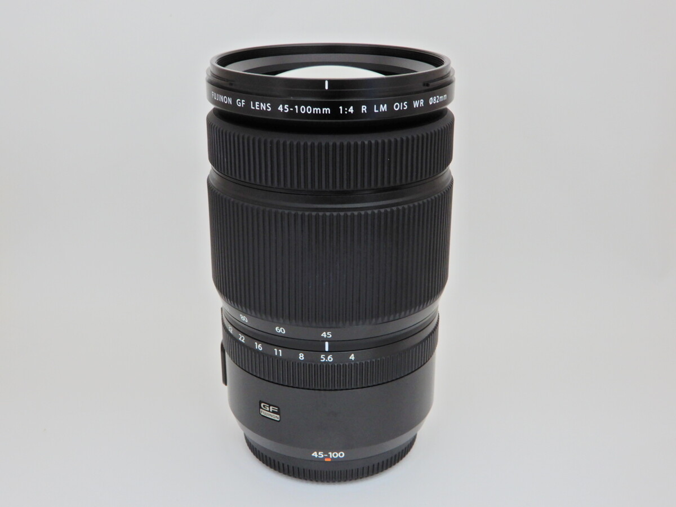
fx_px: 820
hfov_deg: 44.8
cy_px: 254
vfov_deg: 34.3
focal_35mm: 42
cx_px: 338
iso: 200
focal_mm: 7.5
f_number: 4
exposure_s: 1/30
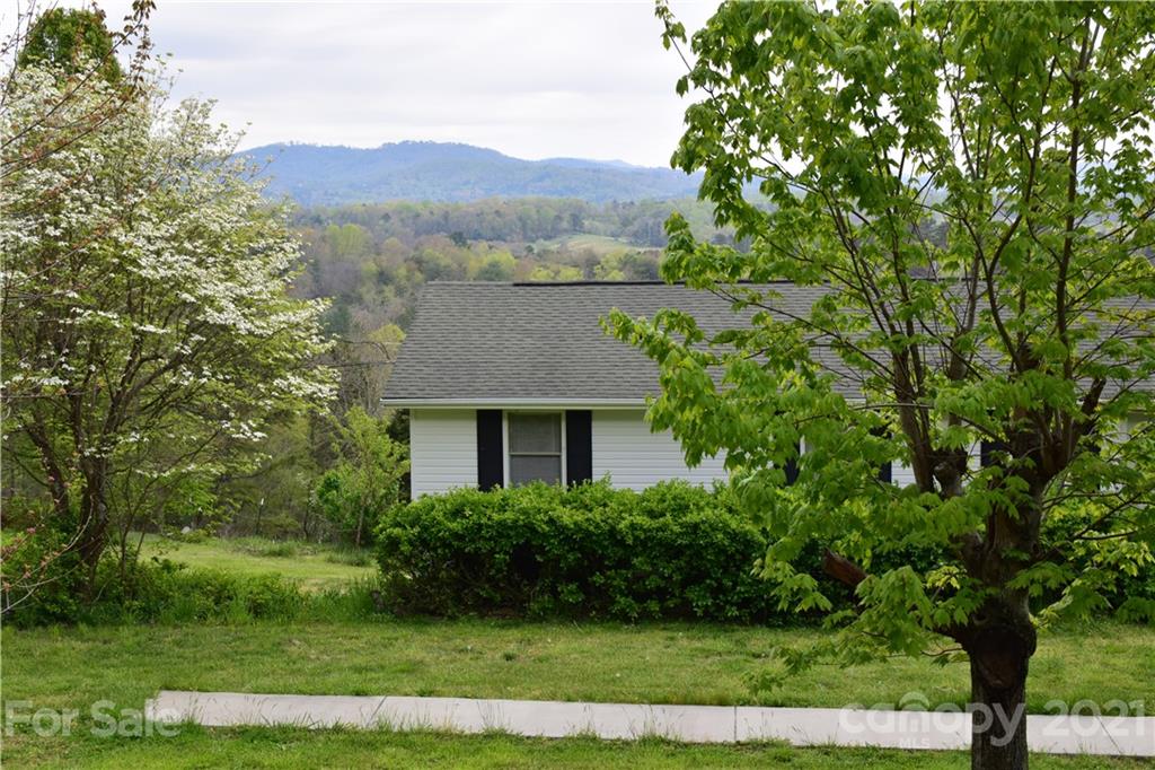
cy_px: 385
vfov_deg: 25.7
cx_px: 578
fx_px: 1684
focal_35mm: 52
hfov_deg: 37.9
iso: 400
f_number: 9
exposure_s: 1/125
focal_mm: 35
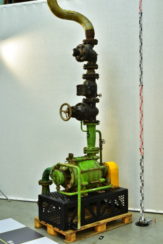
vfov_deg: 41.1
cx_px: 82
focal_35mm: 48
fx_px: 326
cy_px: 122
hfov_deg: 28.1
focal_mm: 48
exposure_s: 1/8
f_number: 18
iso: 500
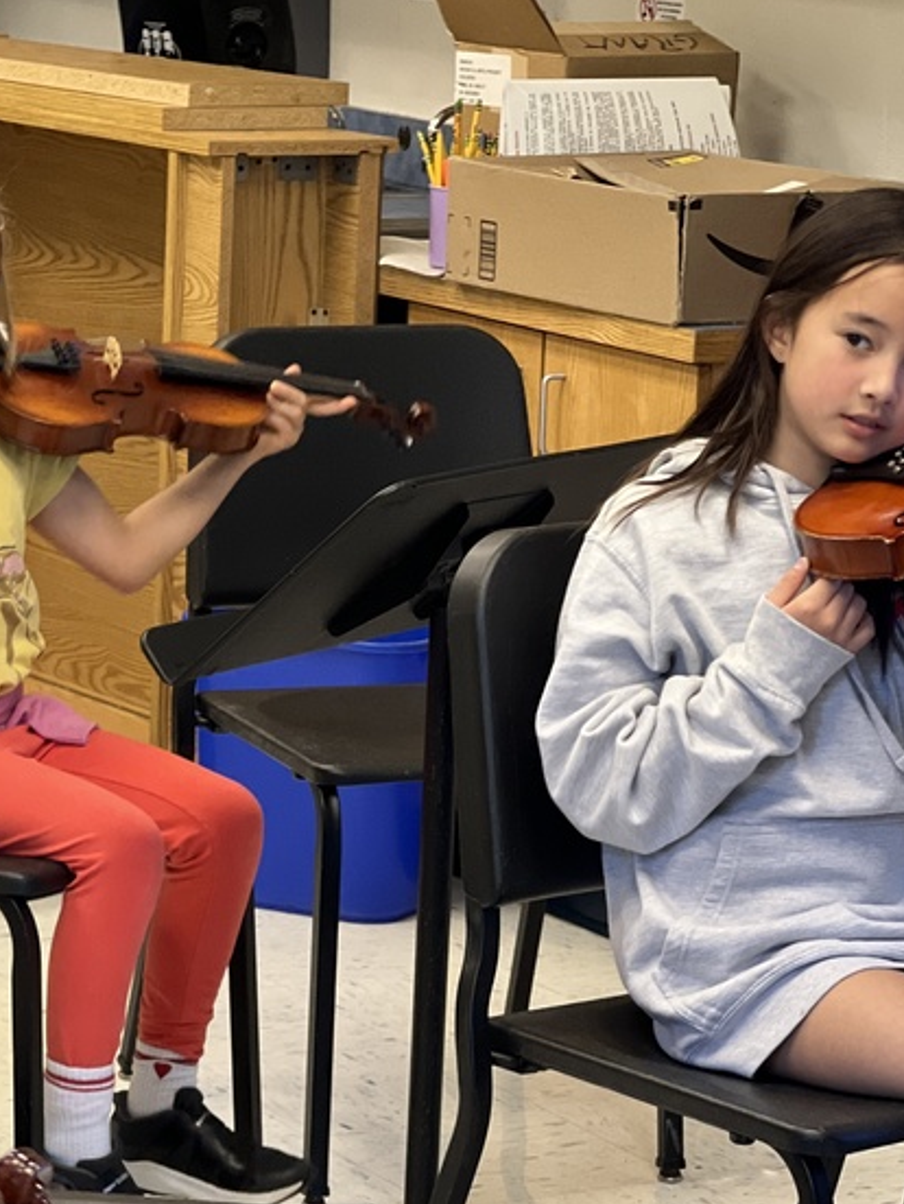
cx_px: 284
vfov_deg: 13.8
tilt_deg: -11.8
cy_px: 795
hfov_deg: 10.4
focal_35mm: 143
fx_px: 4974
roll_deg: -1.0
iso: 320
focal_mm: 9
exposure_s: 1/40
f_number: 2.8
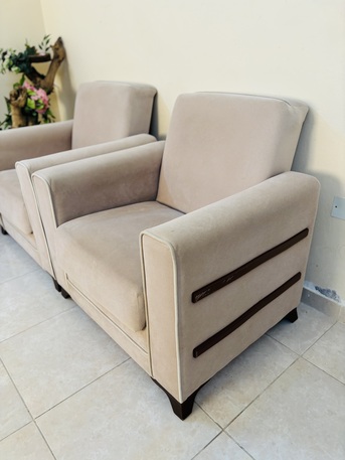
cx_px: 172
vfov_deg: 67.3
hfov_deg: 53.1
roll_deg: +1.3
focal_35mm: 26
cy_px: 230
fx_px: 345
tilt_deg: -27.9
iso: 125
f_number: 1.6
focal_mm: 5.96
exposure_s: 1/60
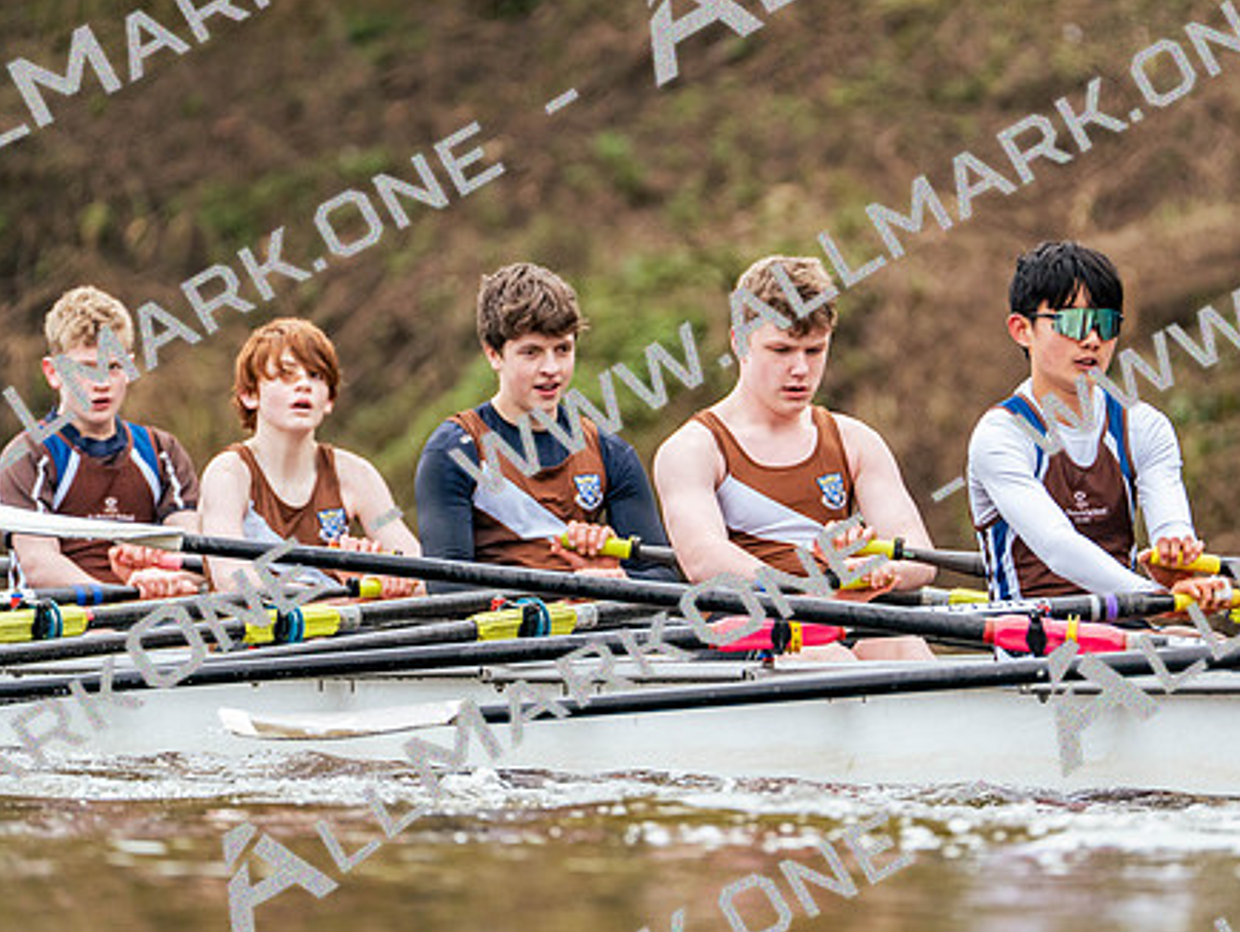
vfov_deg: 1.9
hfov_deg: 2.6
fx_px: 27634
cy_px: 505
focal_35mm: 771
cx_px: 803
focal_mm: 600
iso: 2500
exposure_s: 1/2000
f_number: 6.3
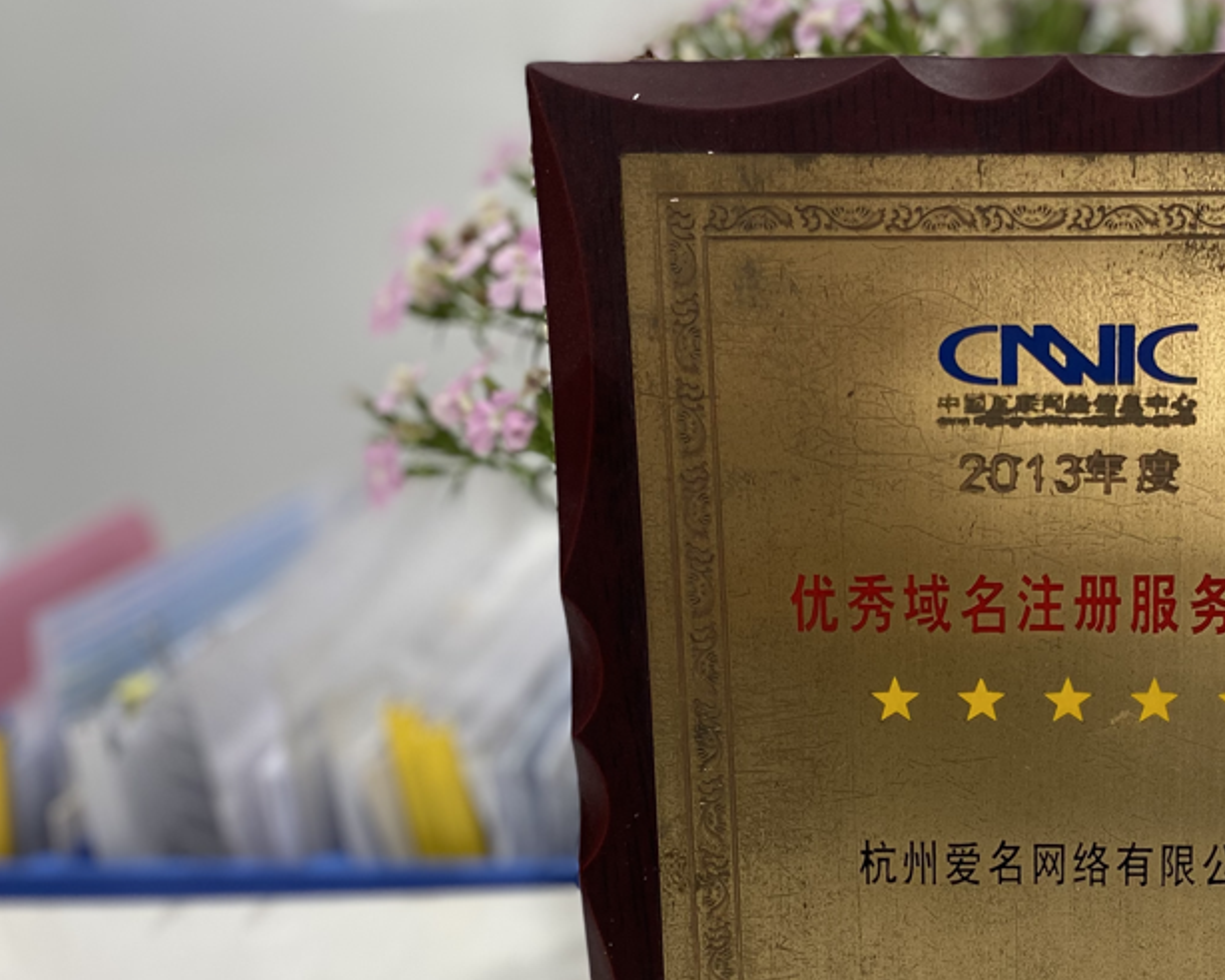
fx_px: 1812
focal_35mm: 50
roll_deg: +1.1
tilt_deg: -26.0
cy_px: 726
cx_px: 1038
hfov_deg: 35.7
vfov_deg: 29.8
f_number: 1.8
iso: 125
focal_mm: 4.25
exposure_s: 1/50
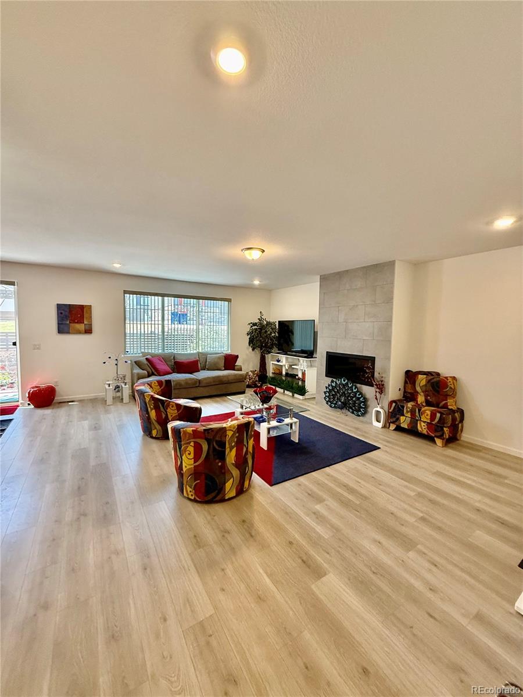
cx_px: 262
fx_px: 282
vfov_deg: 102.1
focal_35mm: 14
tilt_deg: -1.9
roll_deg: -1.7
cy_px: 348
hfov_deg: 85.7
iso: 250
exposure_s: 1/120
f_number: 2.2
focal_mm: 2.22
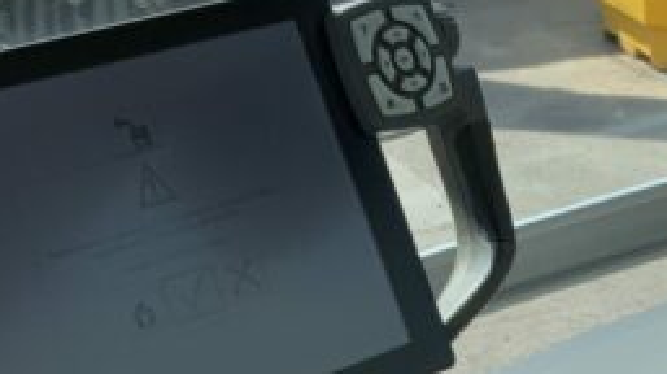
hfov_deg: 16.4
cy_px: 519
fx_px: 2226
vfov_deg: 9.4
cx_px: 779
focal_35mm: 126
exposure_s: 1/666
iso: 16
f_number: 1.8
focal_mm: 3
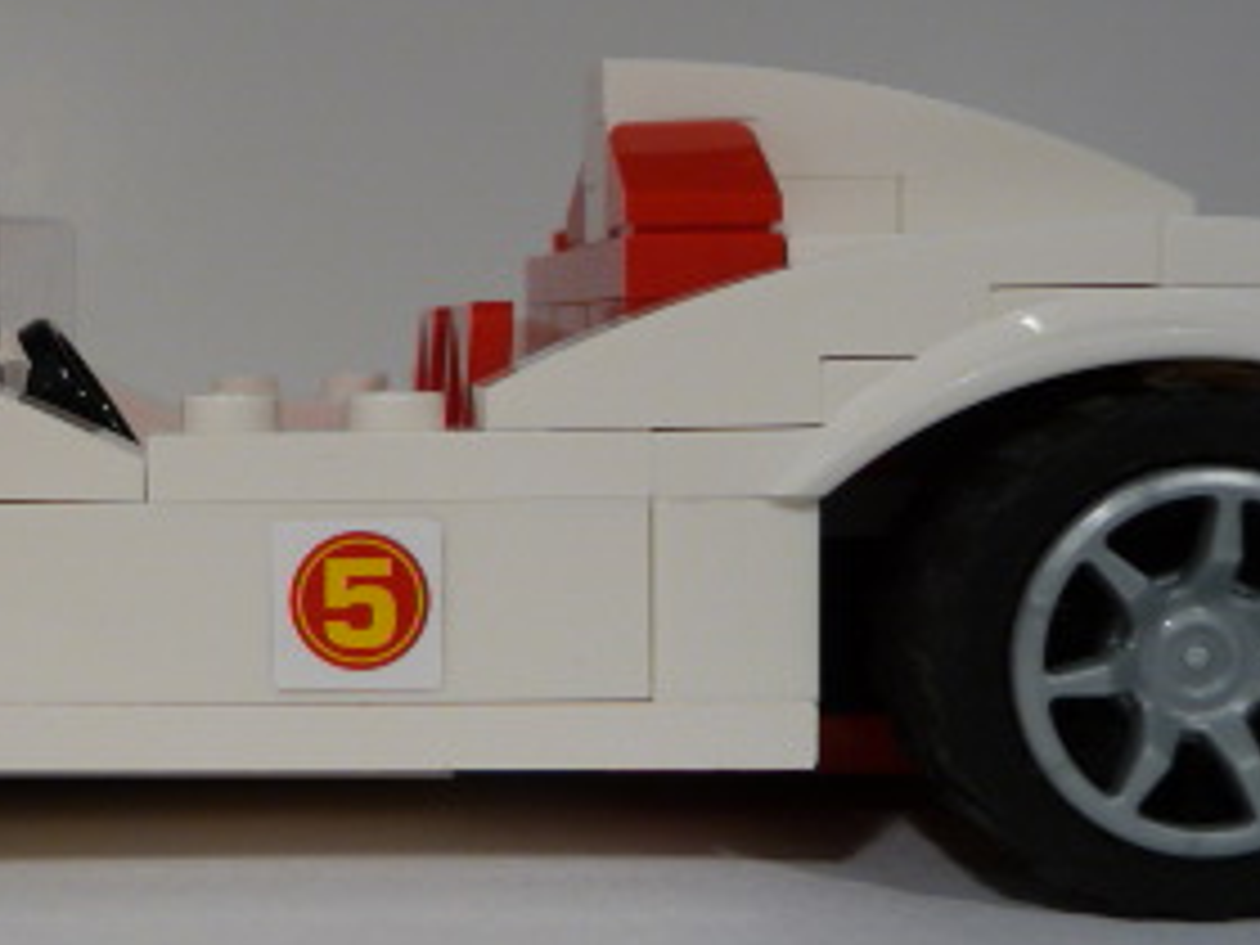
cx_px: 207
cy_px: 450
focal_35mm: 64
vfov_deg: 22.9
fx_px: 2330
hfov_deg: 29.4
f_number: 3.3
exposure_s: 1/40
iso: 100
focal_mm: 4.7
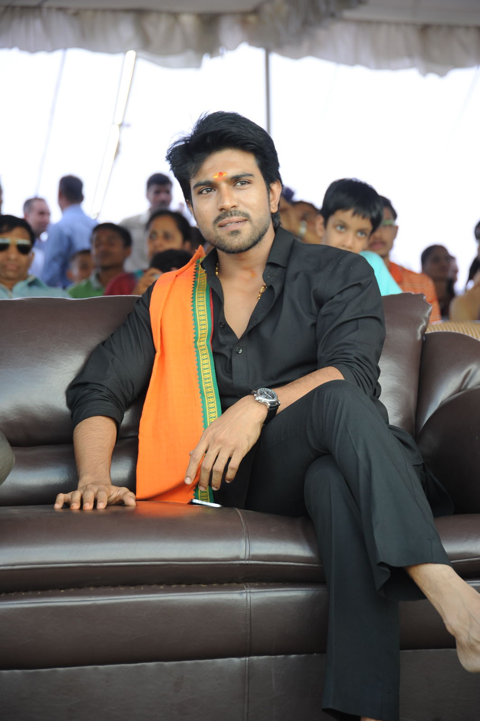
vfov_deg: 17.1
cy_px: 360
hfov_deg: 11.4
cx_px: 240
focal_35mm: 120
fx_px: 2402
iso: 640
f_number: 5.6
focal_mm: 120
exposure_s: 1/125
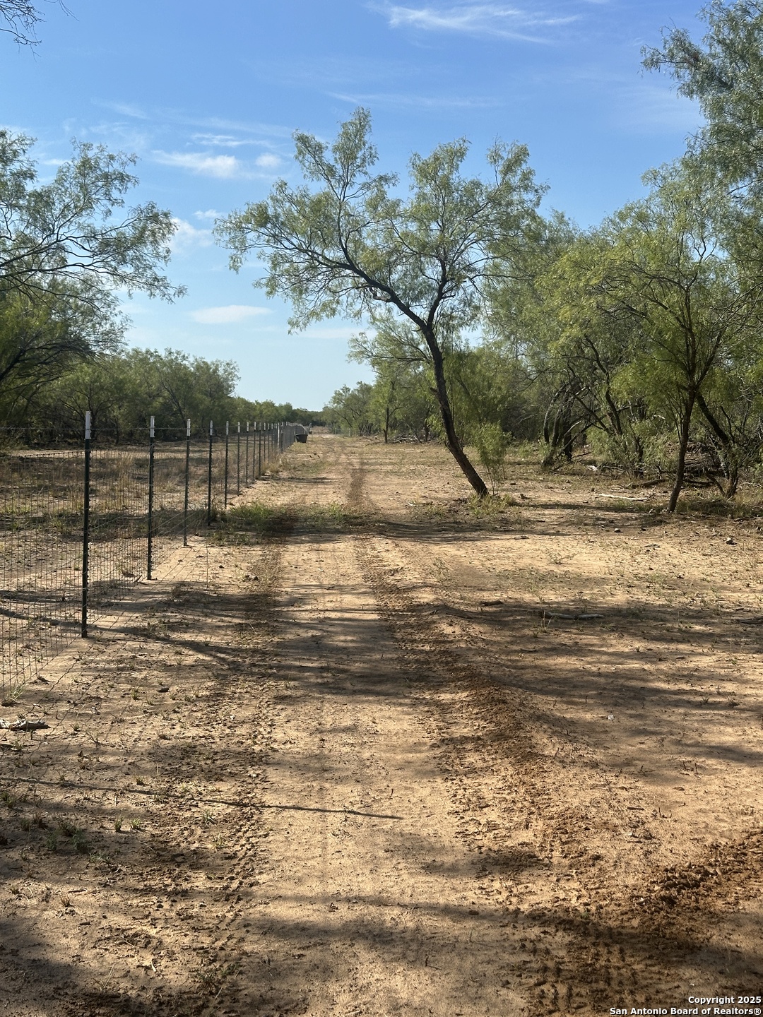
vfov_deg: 39.7
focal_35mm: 48
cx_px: 382
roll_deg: -0.8
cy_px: 508
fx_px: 1411
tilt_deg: -4.6
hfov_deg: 30.3
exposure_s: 1/3876
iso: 64
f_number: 1.78
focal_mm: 6.86
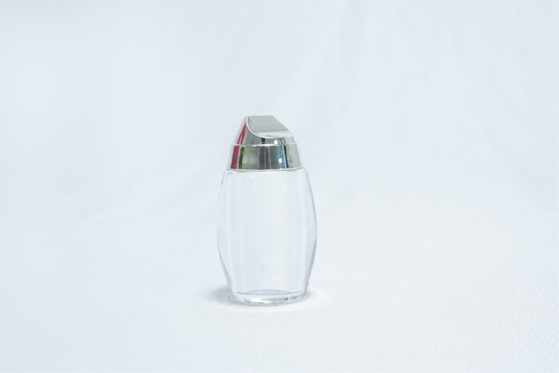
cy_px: 186
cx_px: 280
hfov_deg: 38.2
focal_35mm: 52
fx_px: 808
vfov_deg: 26.0
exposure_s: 1/160
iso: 2500
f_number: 9
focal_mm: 35
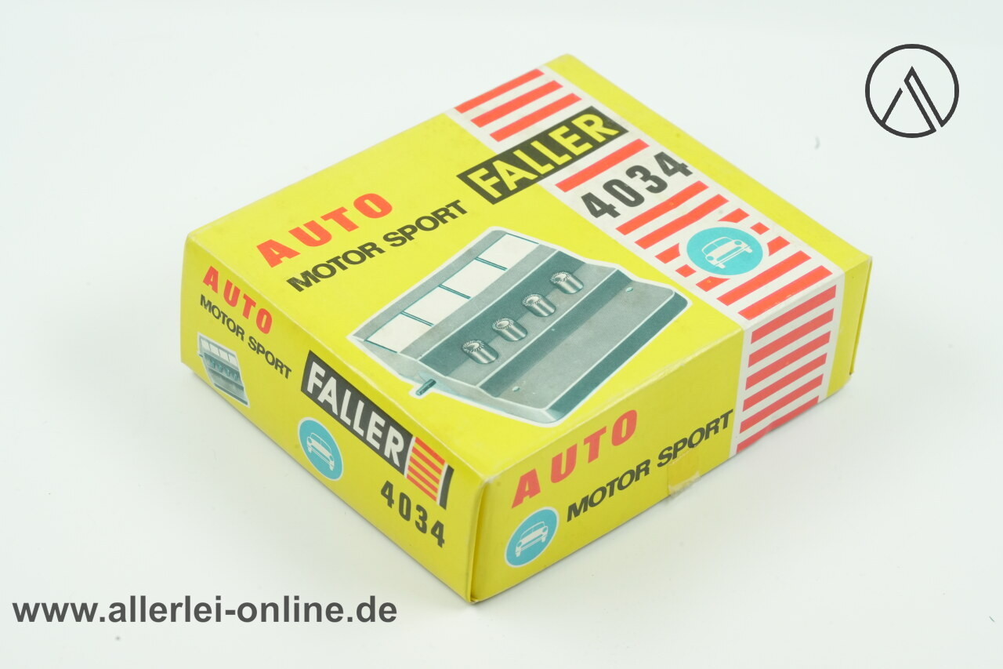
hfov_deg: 22.6
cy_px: 334
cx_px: 502
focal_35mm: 90
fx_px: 2507
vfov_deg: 15.2
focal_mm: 90
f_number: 16
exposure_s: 1/40
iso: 2500
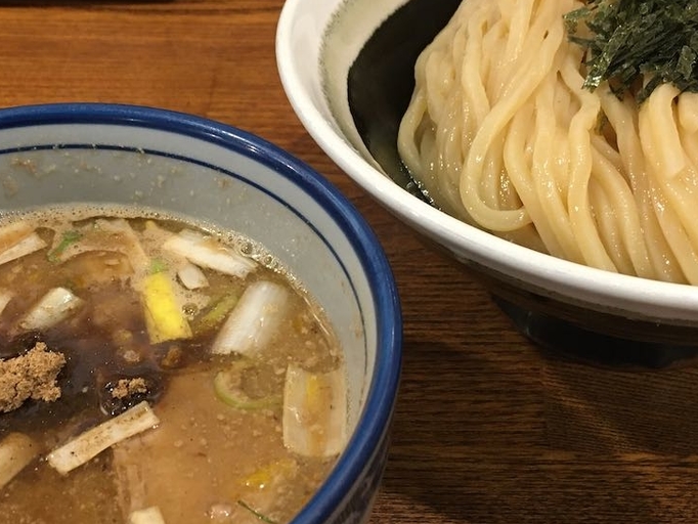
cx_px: 333
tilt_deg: -41.8
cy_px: 280
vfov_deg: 28.6
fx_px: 1029
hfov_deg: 37.5
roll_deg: +0.4
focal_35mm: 51
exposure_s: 1/30
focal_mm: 4.15
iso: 125
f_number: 2.2
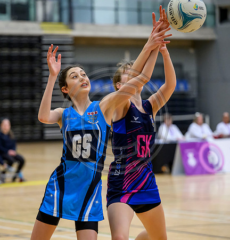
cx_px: 82
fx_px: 1098
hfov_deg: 11.9
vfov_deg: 12.5
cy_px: 120
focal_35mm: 143
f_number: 2.8
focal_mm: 110
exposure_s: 1/1000
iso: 6400
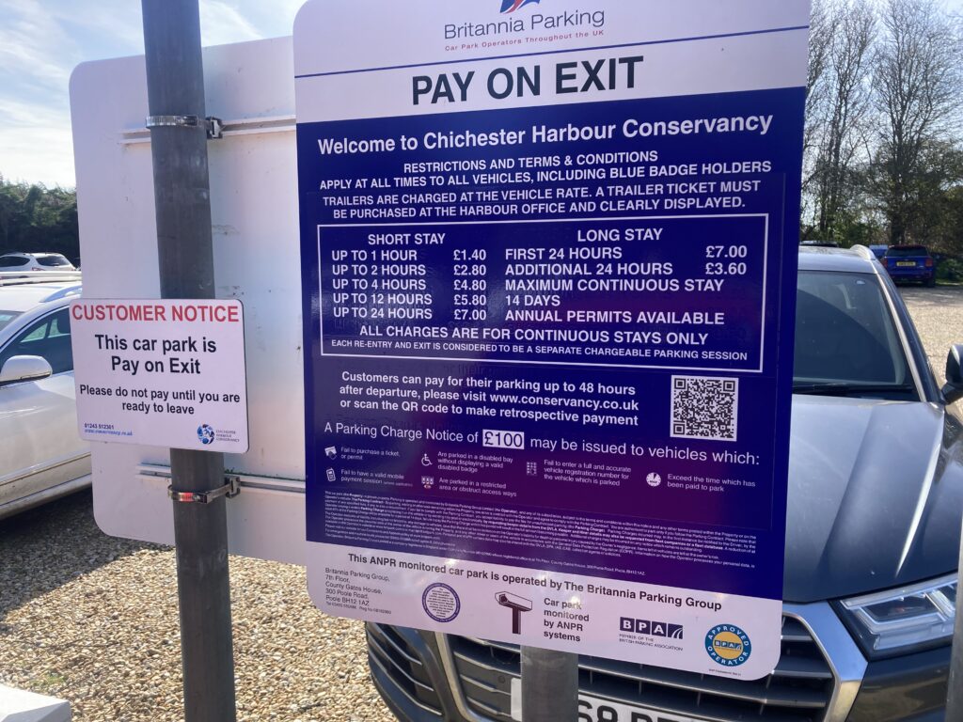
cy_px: 361
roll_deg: -0.5
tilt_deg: -6.7
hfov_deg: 63.4
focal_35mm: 28
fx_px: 779
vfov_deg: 49.7
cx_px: 482
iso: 20
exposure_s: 1/695
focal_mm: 3.99
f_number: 1.8
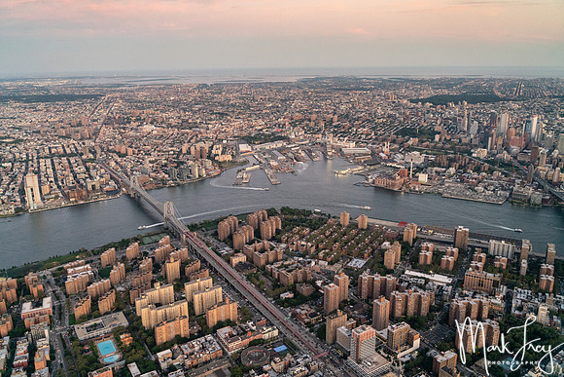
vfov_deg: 46.4
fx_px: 439
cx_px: 282
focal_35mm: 28
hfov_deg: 65.5
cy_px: 188
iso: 5000
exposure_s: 1/800
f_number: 2.8
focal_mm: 28
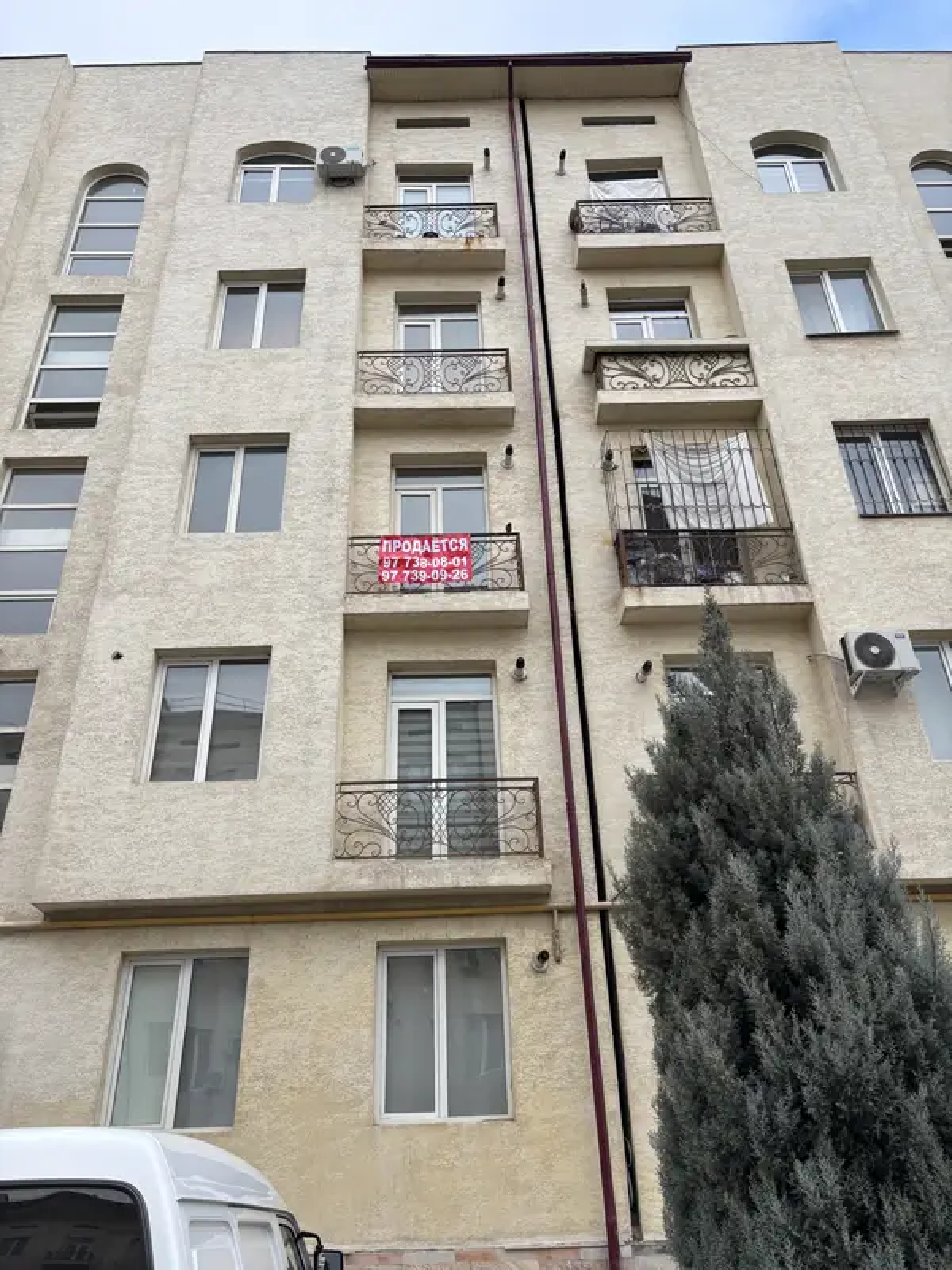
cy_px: 635
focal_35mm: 26
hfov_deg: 53.1
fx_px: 953
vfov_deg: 67.3
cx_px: 476
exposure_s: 1/1007
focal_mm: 5.96
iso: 50
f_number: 1.6
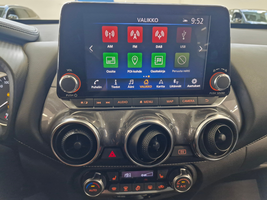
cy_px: 100
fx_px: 177
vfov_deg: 58.9
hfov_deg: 73.9
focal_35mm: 23
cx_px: 134
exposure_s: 1/100
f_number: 1.8
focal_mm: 5.54
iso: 1000
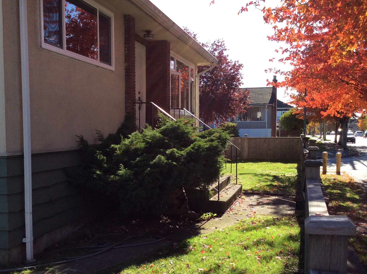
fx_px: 498
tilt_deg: -5.6
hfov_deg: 40.5
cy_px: 157
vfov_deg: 30.8
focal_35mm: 47
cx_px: 167
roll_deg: +1.4
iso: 32
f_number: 2.4
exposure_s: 1/596
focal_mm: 3.3
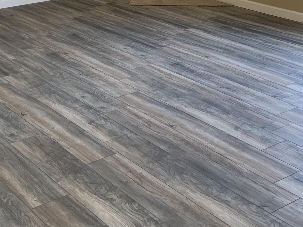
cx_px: 158
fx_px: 604
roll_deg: +0.3
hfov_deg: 28.2
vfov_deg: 20.8
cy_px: 18
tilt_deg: -13.9
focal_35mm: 69
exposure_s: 1/88
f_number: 1.8
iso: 100
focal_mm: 4.25
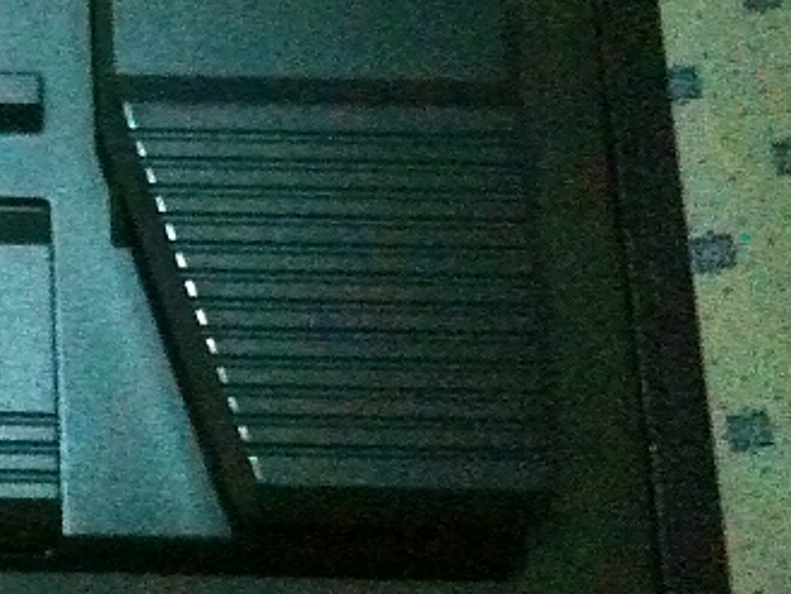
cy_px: 111
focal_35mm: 109
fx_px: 2492
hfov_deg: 16.5
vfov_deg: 13.5
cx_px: -370
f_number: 2.8
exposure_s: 1/10
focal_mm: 3.85
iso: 1000
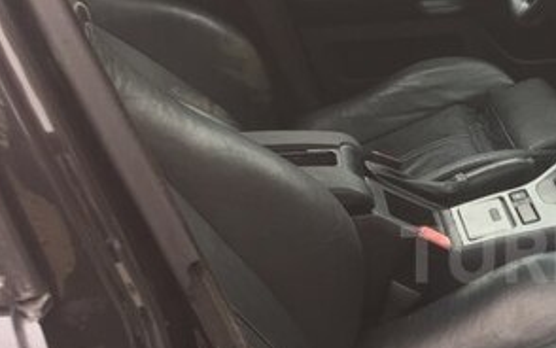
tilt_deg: -30.2
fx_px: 1046
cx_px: 594
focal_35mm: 69
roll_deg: +0.6
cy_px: 254
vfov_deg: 18.8
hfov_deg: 27.5
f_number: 2.2
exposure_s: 1/50
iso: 40
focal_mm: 4.15
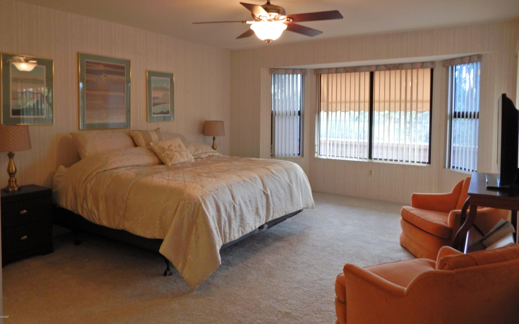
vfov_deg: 50.7
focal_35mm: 24
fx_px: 339
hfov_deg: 74.8
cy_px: 129
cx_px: 259
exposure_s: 1/30
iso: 160
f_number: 3
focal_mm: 4
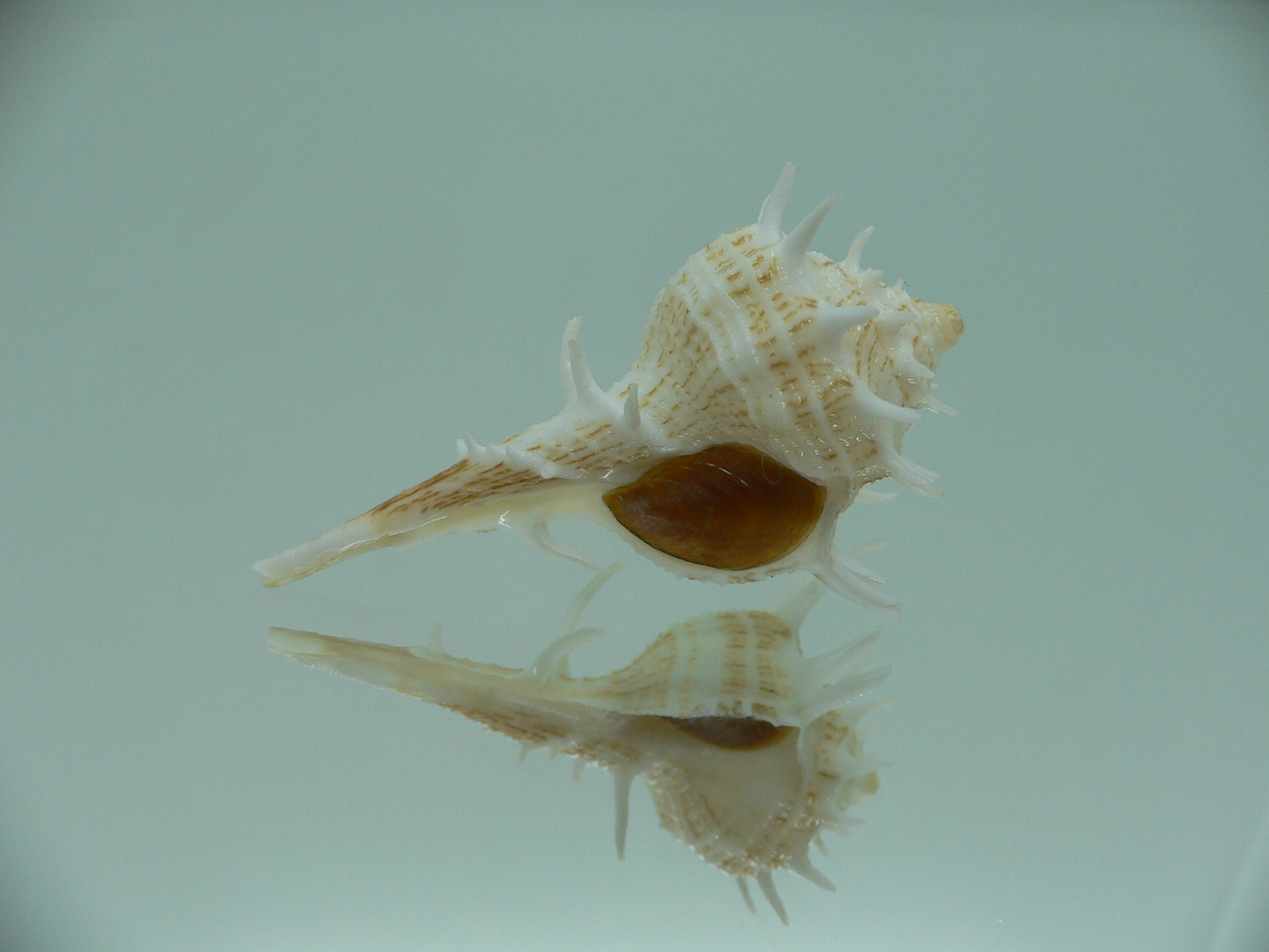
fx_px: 1283
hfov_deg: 52.6
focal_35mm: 35
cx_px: 634
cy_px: 476
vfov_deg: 40.7
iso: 80
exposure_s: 1/60
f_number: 2.8
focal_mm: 4.6
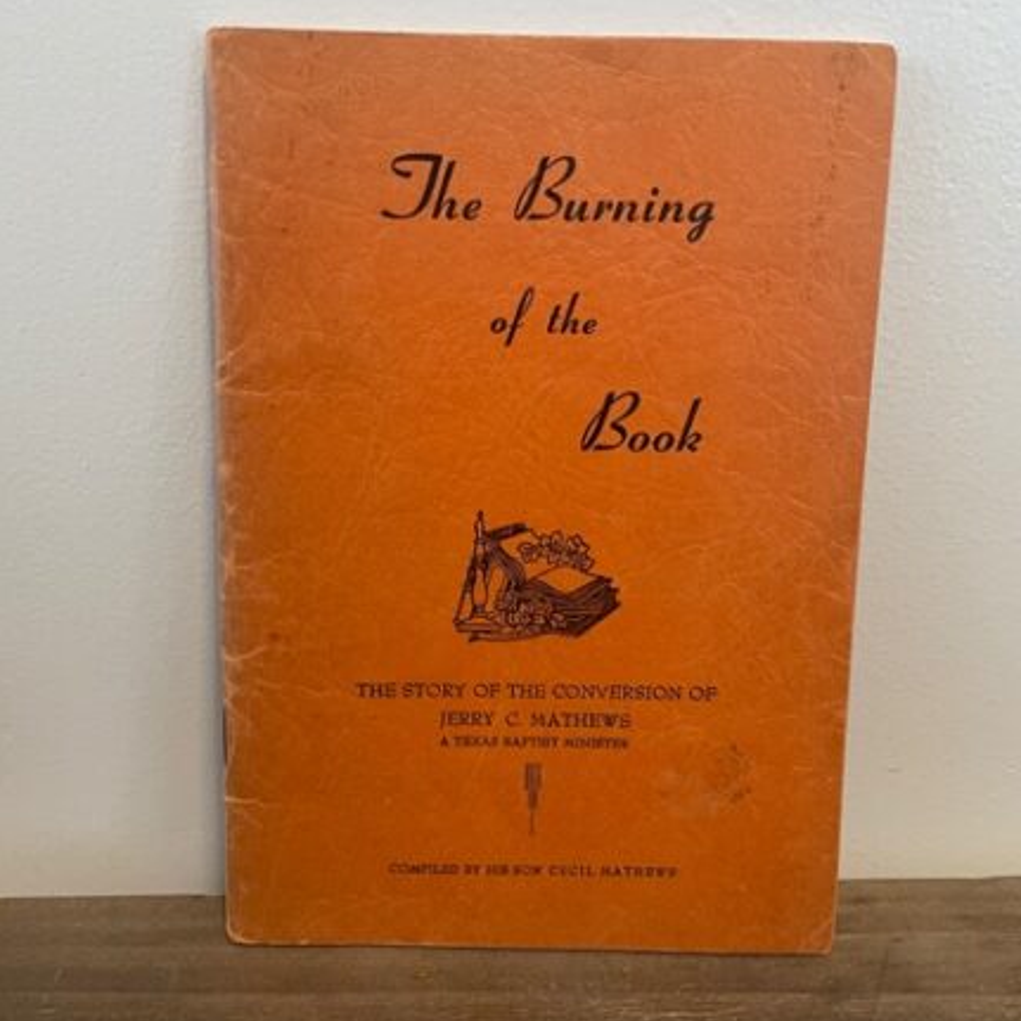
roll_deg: -1.1
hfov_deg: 51.0
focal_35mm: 32
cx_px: 443
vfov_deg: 51.1
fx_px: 1068
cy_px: 512
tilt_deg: -22.6
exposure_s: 1/60
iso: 160
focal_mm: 4.2
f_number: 1.6
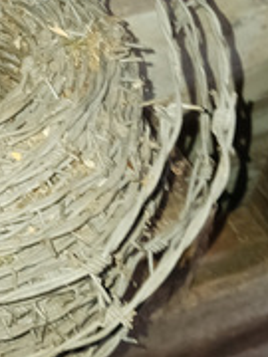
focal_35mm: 75
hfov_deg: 18.5
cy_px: 101
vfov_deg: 25.8
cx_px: -63
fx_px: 774
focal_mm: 4
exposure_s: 1/25
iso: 320
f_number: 1.8
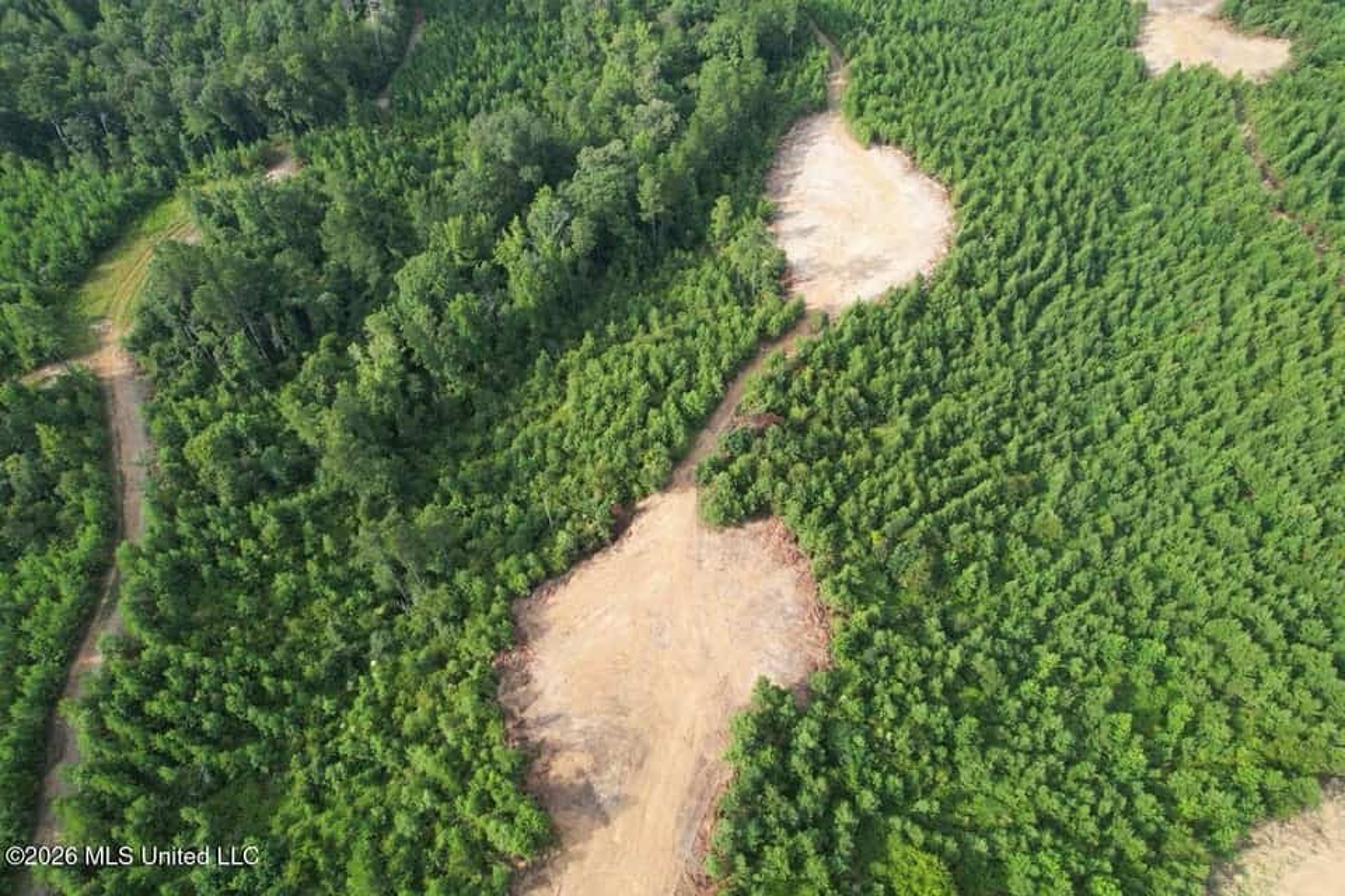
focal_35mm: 22
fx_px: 822
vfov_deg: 57.2
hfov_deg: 78.6
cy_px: 448
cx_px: 672
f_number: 2.8
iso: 130
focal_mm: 8.38
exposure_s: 1/800
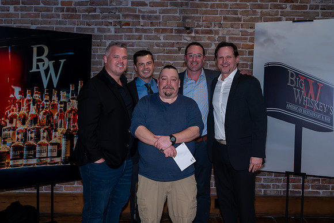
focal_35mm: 44
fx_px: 408
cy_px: 112
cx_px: 167
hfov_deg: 44.5
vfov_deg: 30.5
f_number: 5
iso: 6400
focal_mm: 44
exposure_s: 1/320
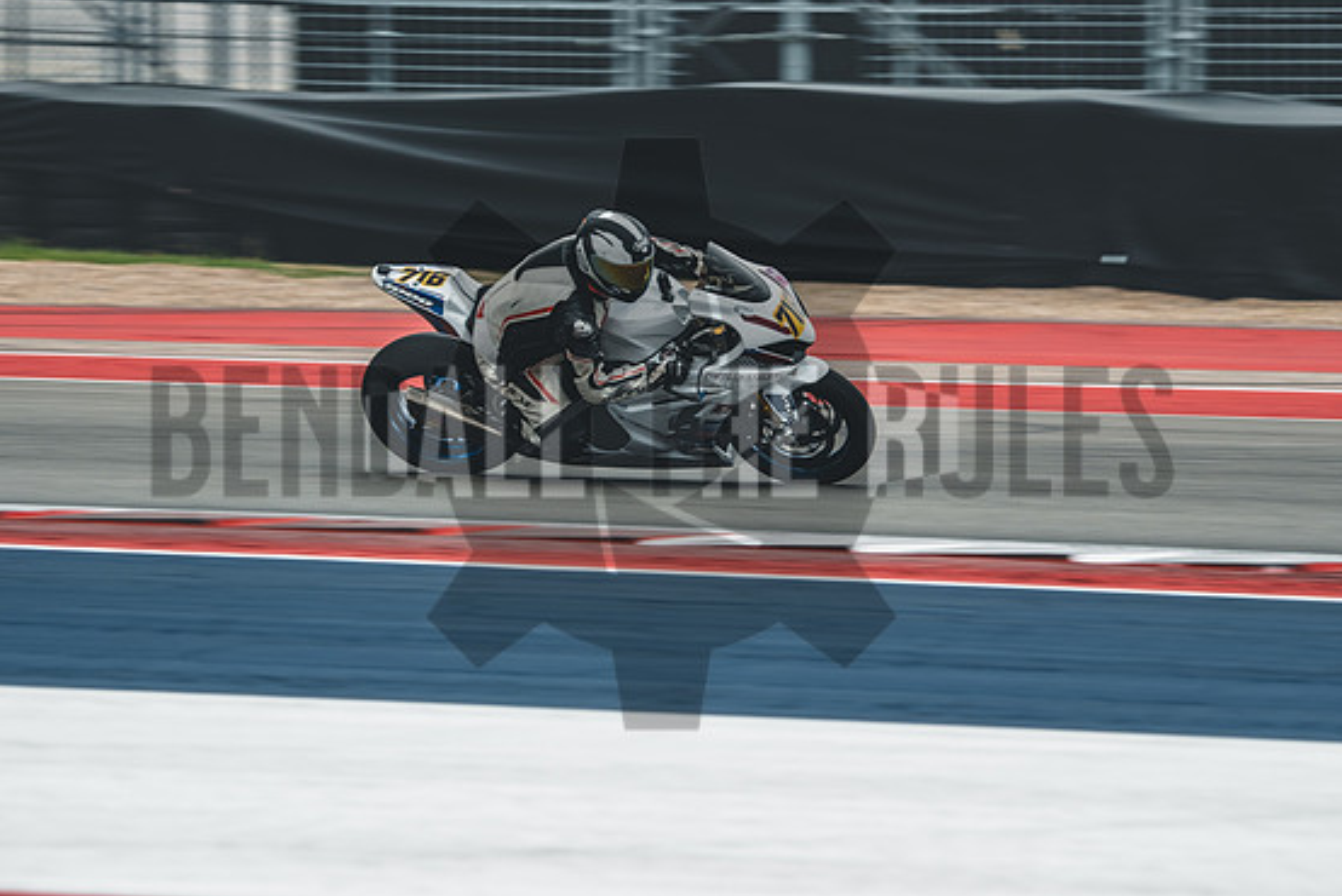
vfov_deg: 4.4
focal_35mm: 314
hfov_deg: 6.6
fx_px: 11711
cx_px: 661
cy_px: 435
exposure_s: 1/320
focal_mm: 200
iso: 160
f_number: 4.5
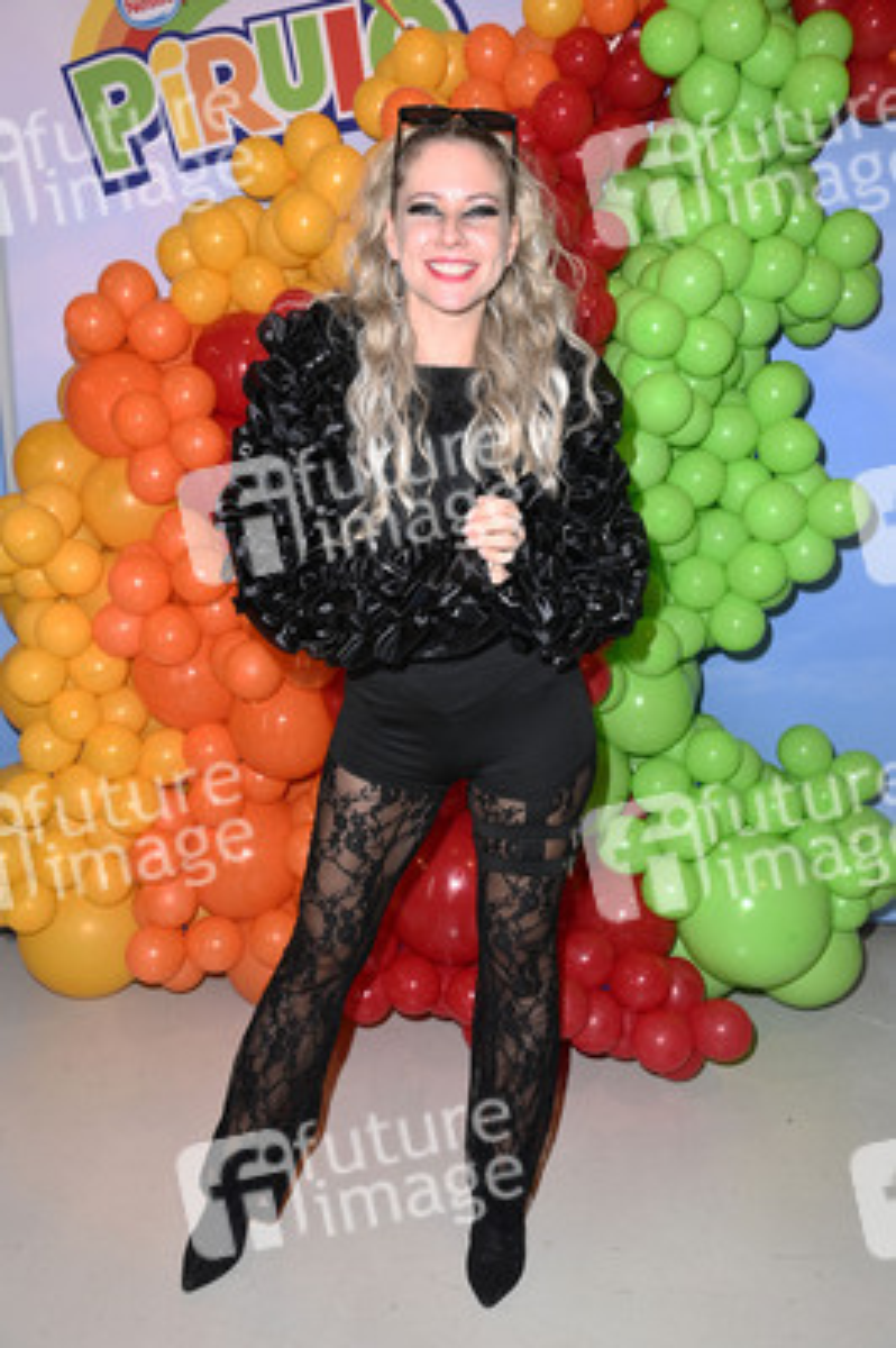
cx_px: 448
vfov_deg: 58.8
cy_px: 674
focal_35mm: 32
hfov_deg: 41.0
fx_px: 1197
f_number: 6.3
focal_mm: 32
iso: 1250
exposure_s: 1/250
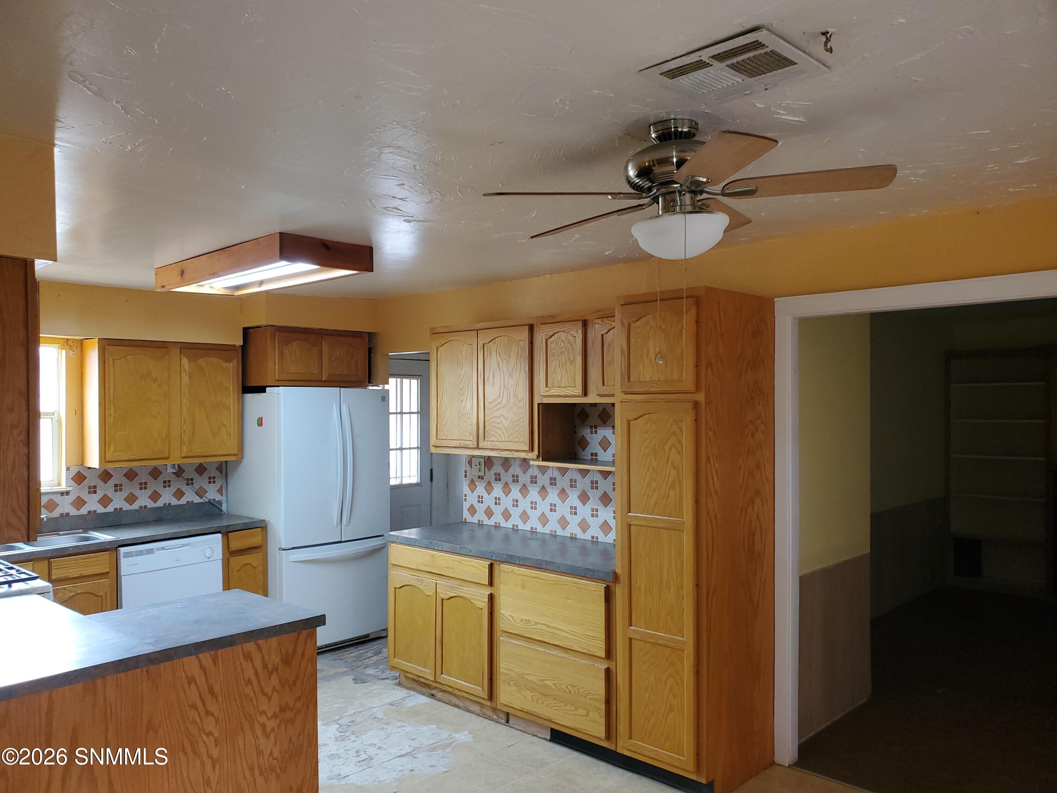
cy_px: 396
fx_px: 794
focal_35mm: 26
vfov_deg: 53.1
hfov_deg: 67.3
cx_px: 528
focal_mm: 4.3
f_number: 2.4
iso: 125
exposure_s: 1/24
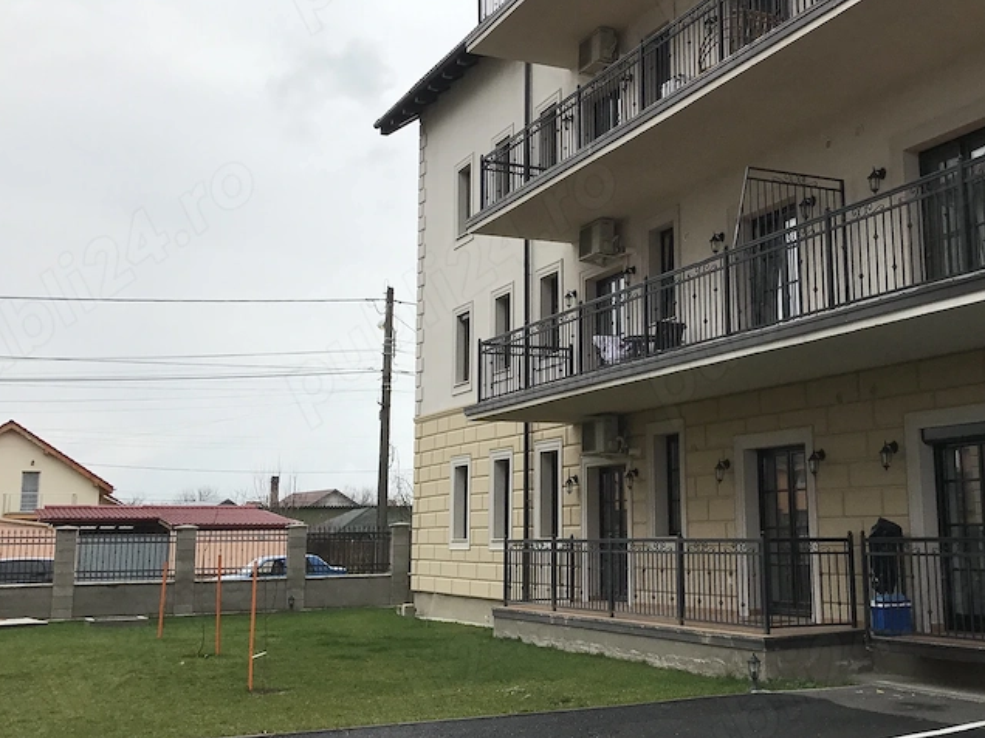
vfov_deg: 32.8
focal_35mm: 44
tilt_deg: +10.1
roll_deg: +0.8
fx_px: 1252
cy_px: 313
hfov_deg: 42.5
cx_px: 630
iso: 20
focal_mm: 3.99
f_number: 1.8
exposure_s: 1/958
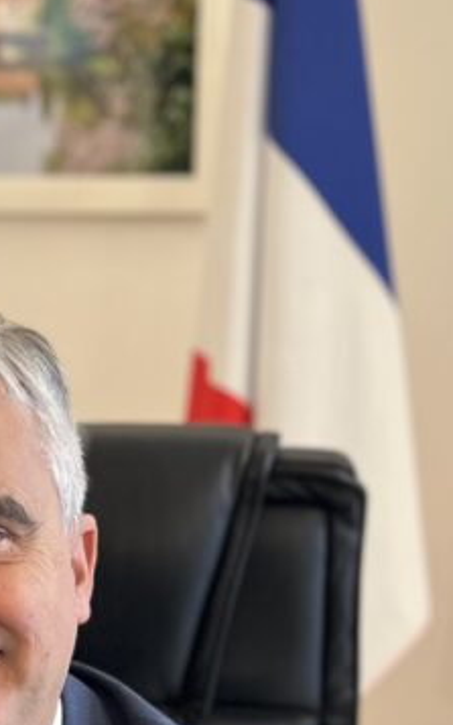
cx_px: -24
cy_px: 747
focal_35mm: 79
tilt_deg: -10.2
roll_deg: -0.1
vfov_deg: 24.8
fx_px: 1561
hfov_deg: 16.1
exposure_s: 1/50
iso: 160
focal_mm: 5.7
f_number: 1.5
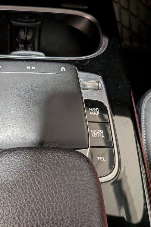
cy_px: 114
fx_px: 214
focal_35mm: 34
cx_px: 30
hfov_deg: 37.5
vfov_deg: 55.8
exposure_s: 1/120
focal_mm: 4.53
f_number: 1.7
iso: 39
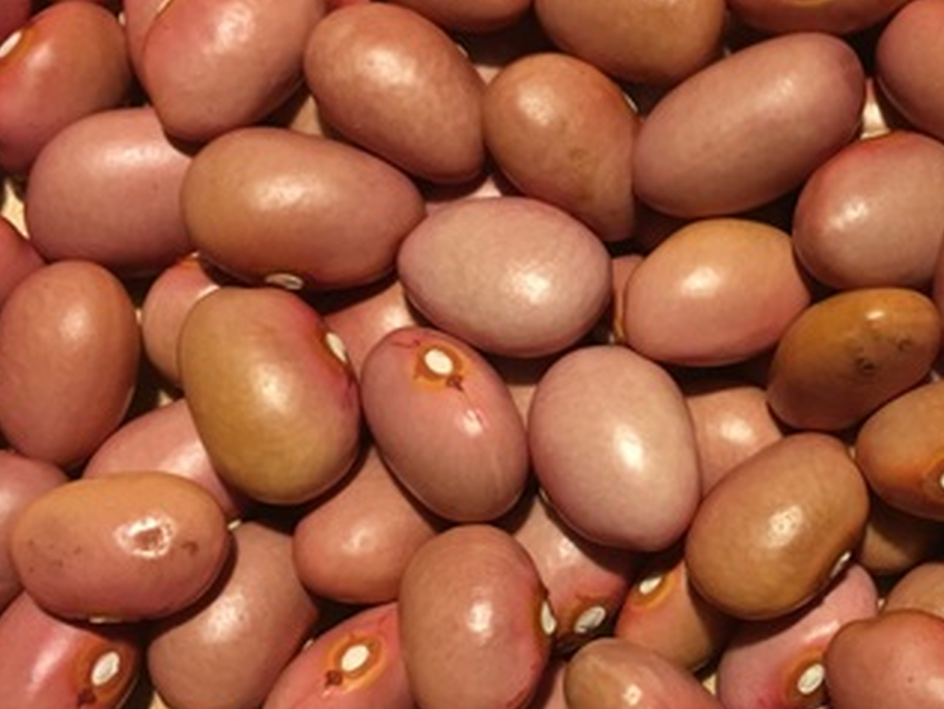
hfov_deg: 29.1
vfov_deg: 22.9
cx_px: 834
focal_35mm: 64
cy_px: 380
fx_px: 1746
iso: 125
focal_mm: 4.15
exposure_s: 1/33
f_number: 2.2
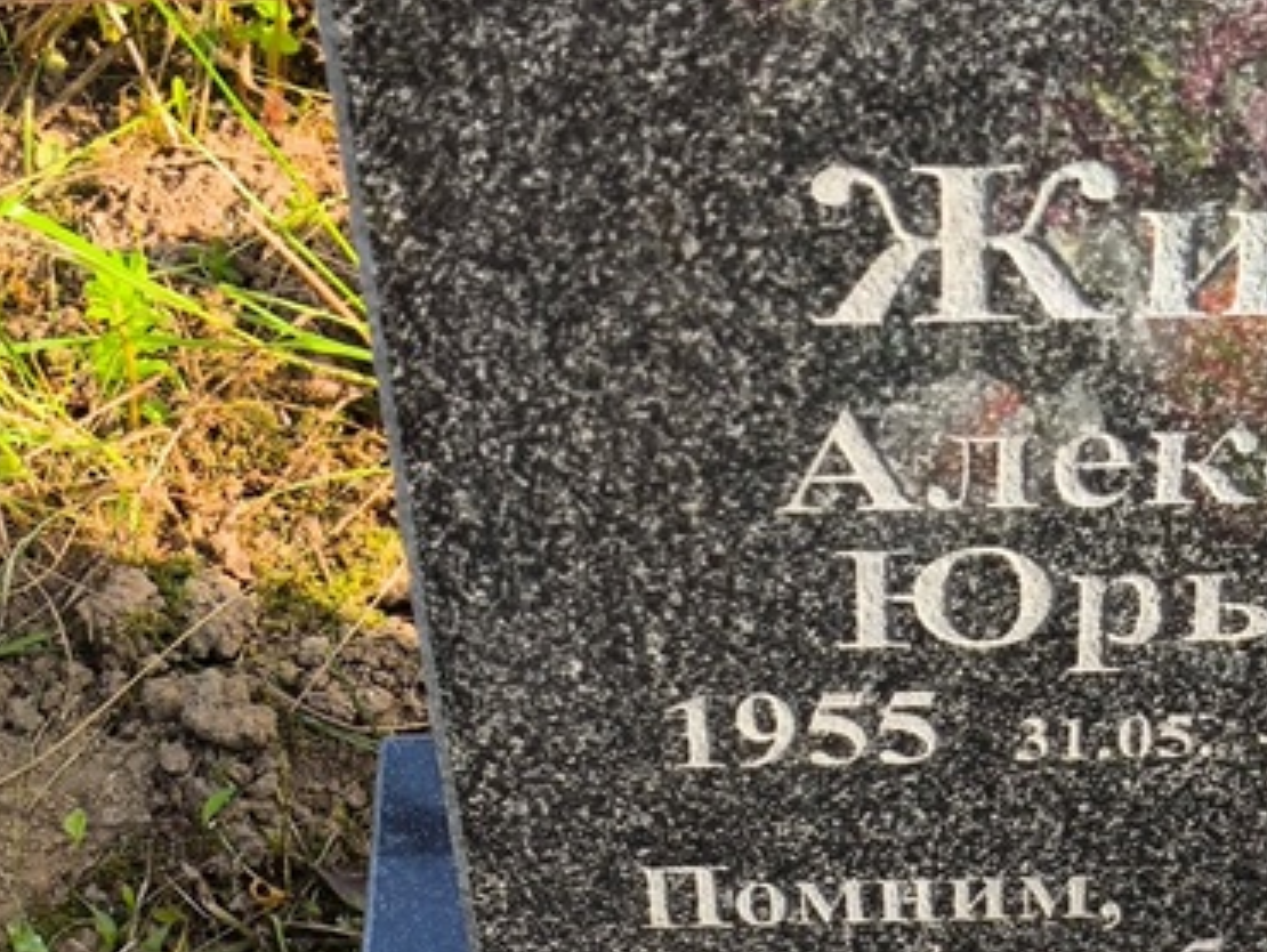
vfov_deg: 13.7
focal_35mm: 108
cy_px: 544
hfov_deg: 18.0
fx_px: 3956
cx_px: 1084
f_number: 1.7
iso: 50
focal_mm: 4.71
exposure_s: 1/523
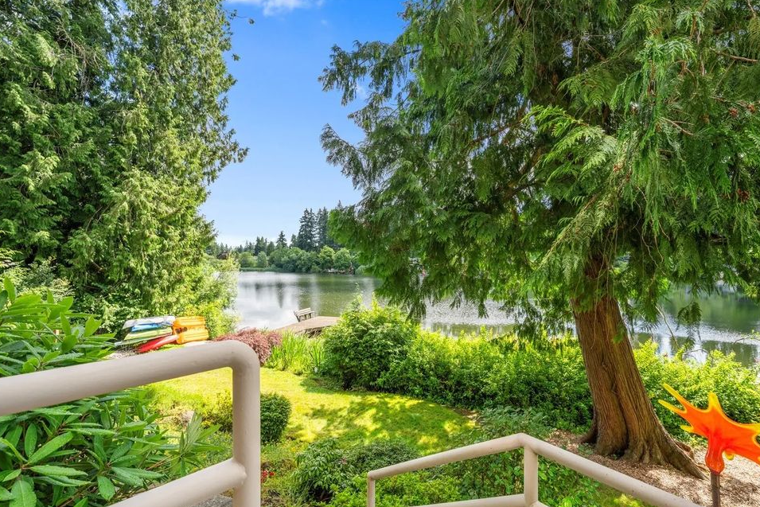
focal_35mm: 15
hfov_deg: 100.3
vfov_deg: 77.3
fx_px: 317
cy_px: 267
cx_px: 397
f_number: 8
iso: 250
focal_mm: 14
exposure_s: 1/200
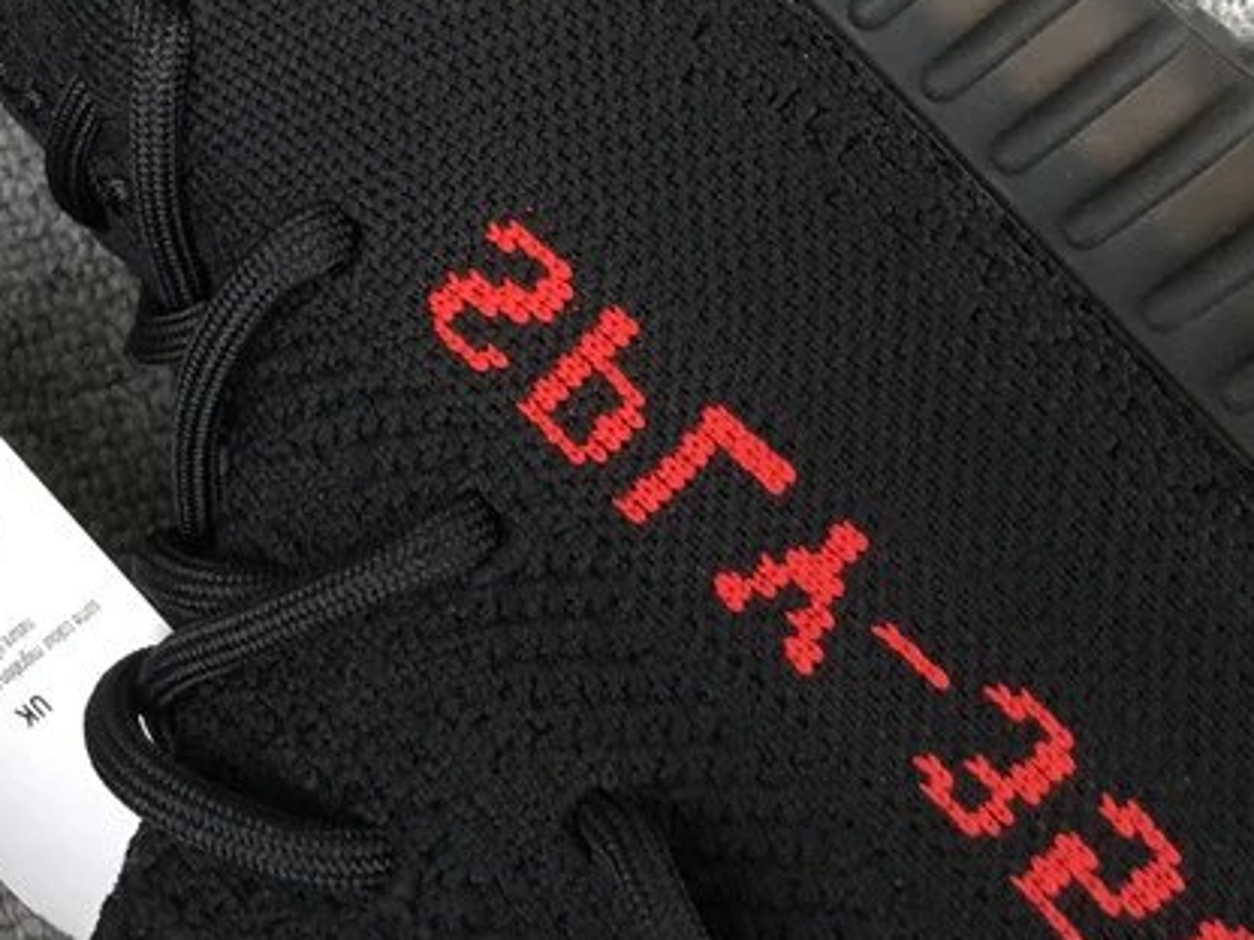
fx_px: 2427
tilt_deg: -58.0
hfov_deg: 28.7
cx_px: 374
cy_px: -35
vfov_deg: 21.1
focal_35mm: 67
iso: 125
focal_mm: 3.3
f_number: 2.4
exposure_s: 1/33
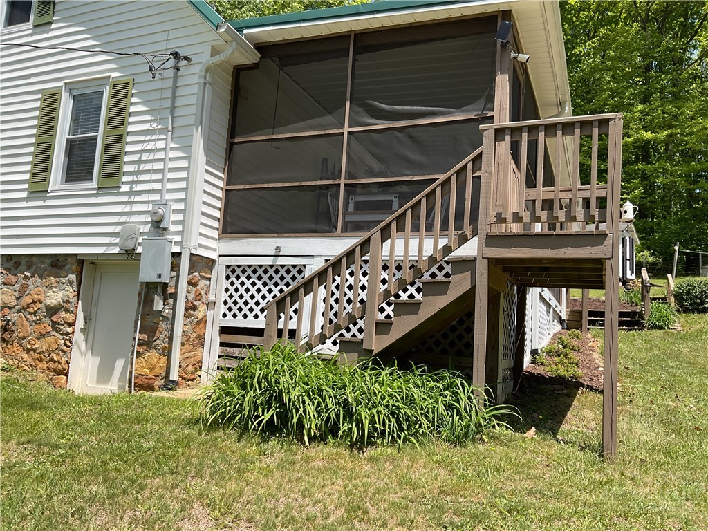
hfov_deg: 61.7
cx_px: 354
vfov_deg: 48.2
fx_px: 593
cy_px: 266
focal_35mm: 29
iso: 16
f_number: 1.8
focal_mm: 3
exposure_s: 1/1279
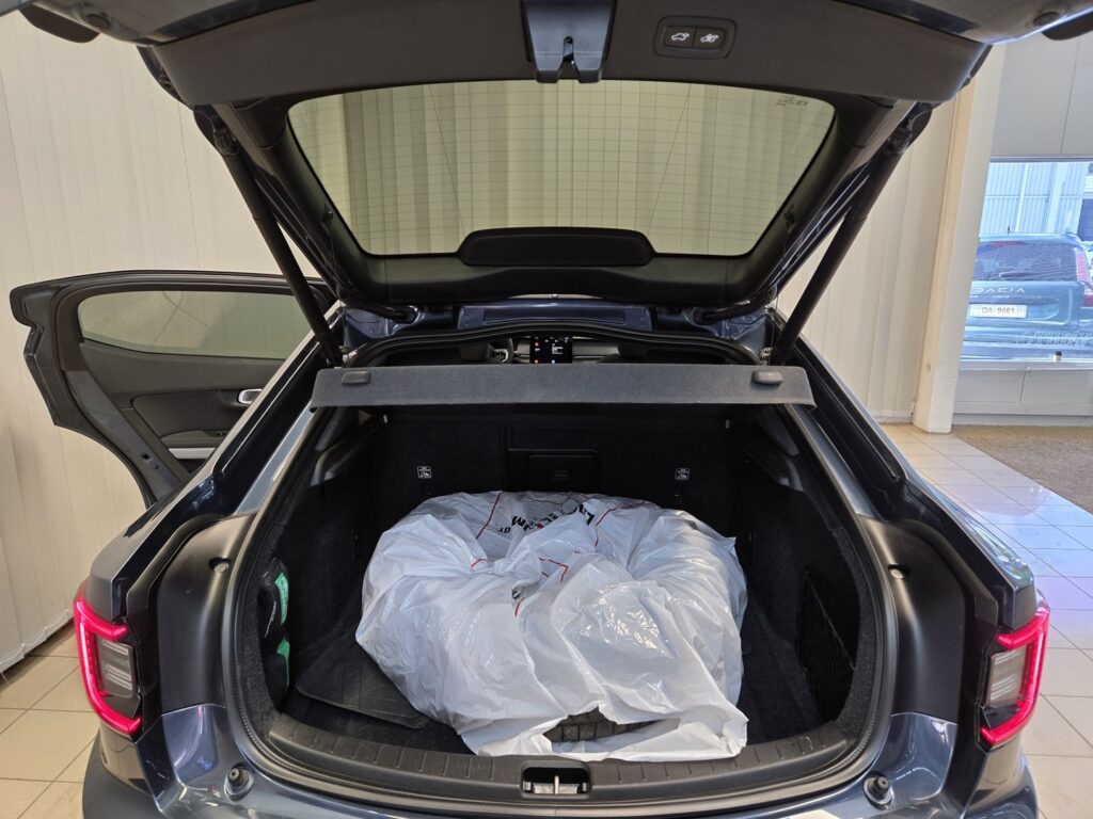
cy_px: 410
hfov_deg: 73.9
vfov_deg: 58.9
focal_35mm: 23
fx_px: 726
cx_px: 546
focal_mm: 5.4
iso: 80
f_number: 1.8
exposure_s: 1/50
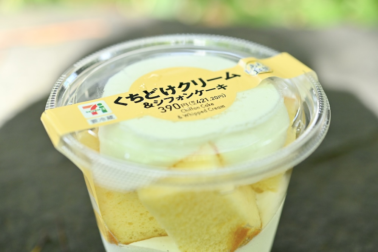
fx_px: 630
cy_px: 126
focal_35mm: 60
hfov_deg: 33.4
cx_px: 189
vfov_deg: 22.6
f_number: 4
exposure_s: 1/400
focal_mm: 60
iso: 800
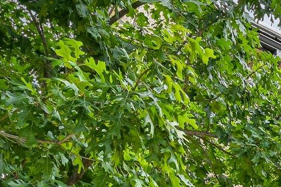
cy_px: 234
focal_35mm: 84
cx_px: 483
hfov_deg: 19.3
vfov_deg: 15.6
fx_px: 655
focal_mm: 20
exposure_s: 1/100
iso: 100
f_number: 8
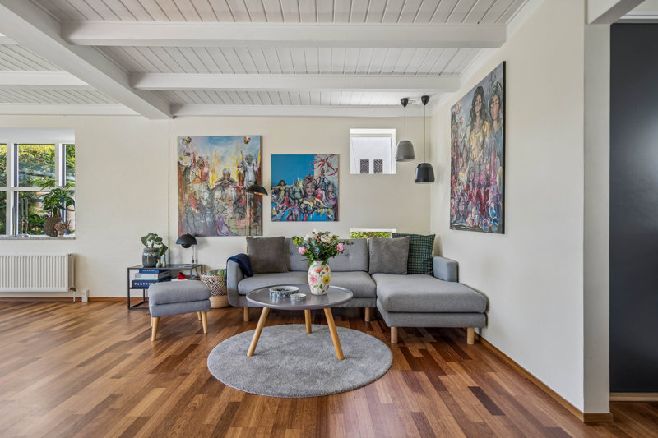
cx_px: 329
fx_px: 329
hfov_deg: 90.0
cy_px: 219
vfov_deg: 67.4
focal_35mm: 18
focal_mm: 18
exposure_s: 1/160
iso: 400
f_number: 4
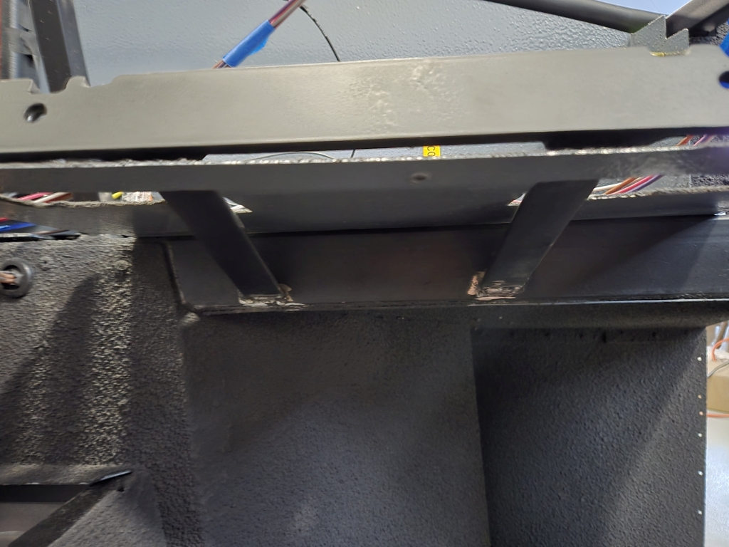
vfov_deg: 58.9
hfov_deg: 73.9
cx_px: 364
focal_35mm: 23
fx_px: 484
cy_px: 274
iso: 2000
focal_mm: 5.4
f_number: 1.8
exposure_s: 1/17
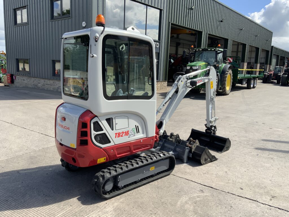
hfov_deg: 61.7
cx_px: 144
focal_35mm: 29
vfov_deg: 48.2
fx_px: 242
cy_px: 108
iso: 16
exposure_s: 1/1221
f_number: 1.8
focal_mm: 3
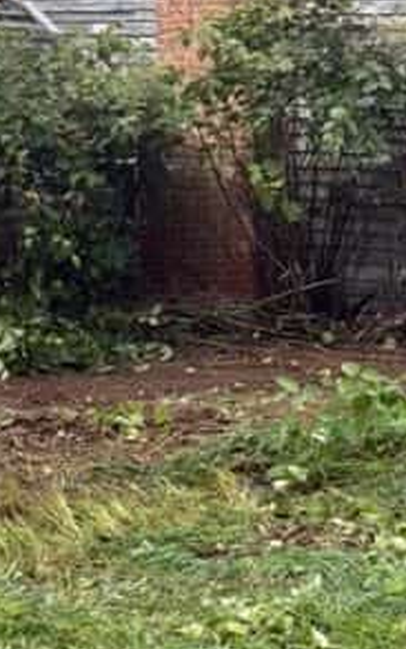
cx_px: 342
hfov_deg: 14.6
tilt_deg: -7.4
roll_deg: +0.2
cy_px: 295
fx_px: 1576
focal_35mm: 89
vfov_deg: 23.3
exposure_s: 1/1292
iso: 100
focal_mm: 6.76
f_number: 1.78
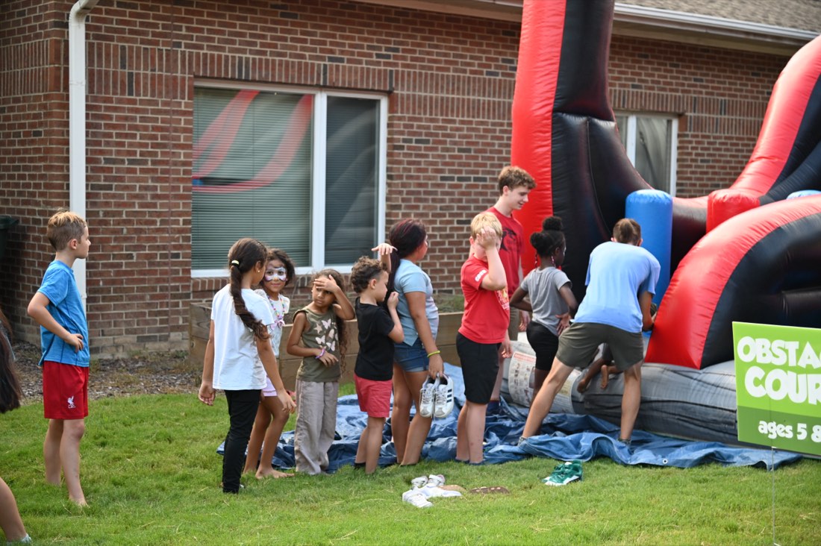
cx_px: 410
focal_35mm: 55
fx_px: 1254
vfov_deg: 24.6
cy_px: 273
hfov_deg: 36.3
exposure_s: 1/250
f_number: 4
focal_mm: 55
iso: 360
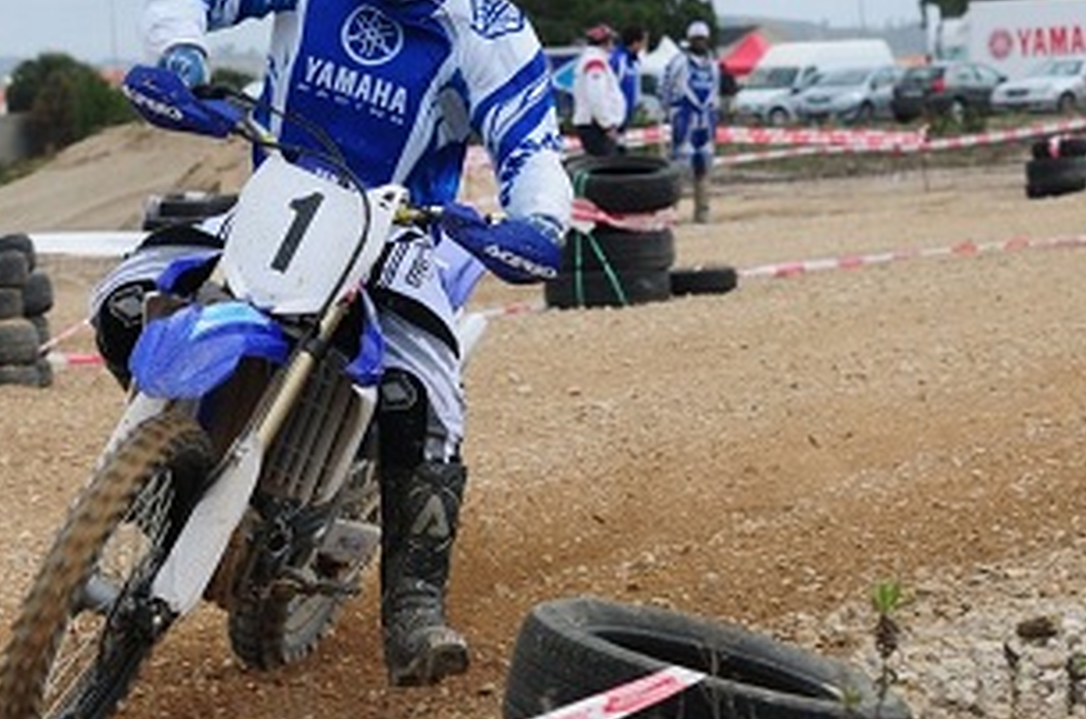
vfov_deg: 8.8
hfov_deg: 13.3
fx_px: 4666
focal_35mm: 155
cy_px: 345
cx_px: 349
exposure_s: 1/1000
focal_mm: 70
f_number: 5
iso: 200
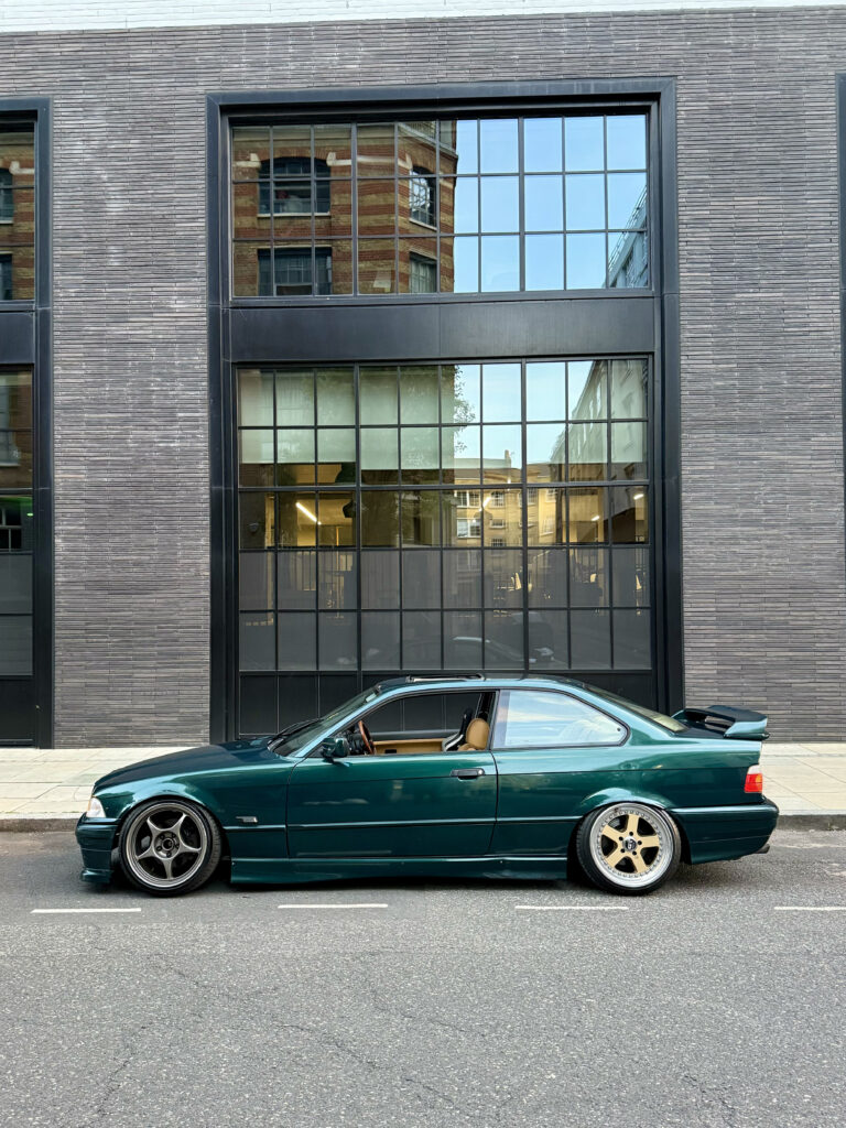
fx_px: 782
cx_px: 423
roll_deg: +0.0
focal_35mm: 24
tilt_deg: +0.8
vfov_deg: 71.6
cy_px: 564
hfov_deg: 56.8
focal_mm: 6.76
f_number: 1.78
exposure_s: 1/60
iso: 500
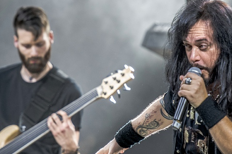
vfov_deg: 3.4
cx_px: 118
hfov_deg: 5.1
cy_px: 83
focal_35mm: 406
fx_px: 2615
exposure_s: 1/80
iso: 1600
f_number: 2.8
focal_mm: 180
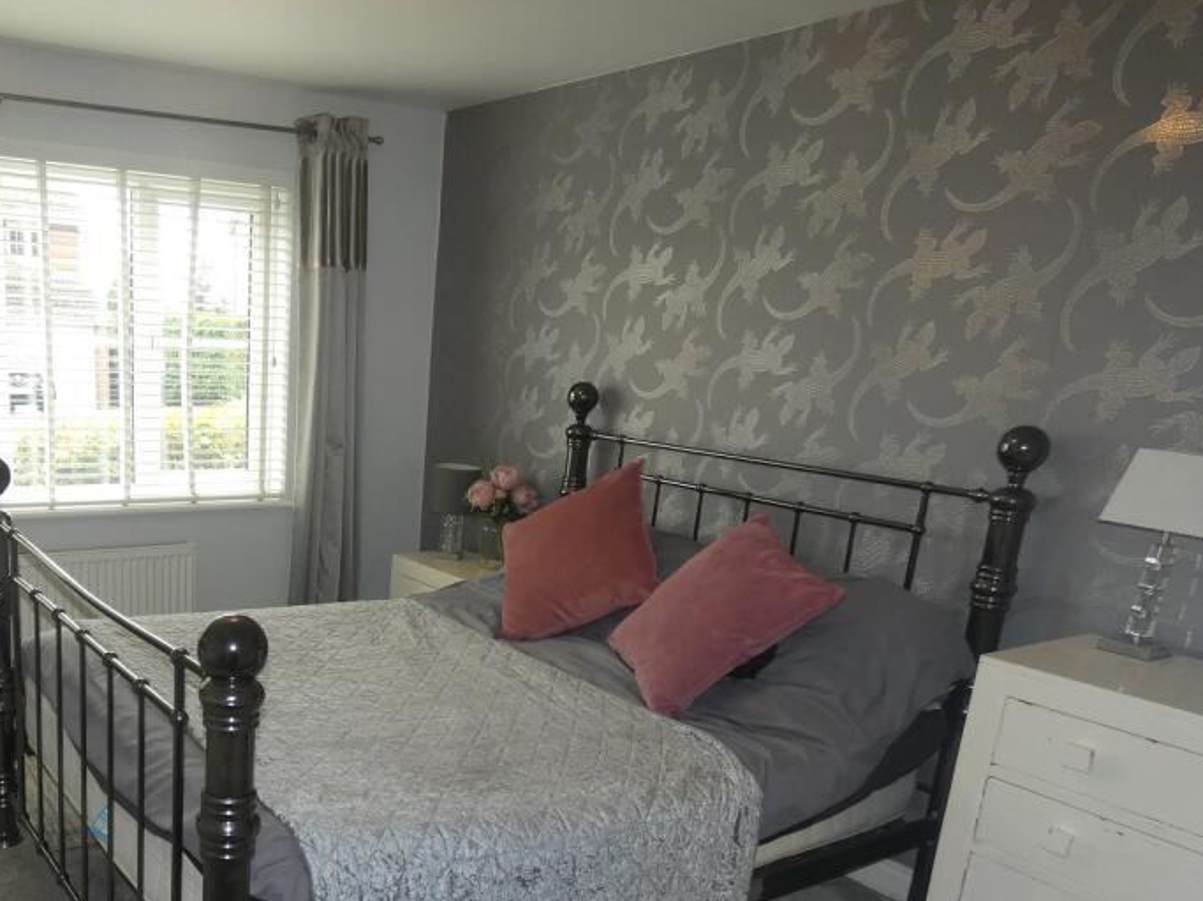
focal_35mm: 30
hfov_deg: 57.5
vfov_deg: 45.5
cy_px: 653
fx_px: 1042
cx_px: 328
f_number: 2.8
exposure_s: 1/60
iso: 200
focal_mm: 3.6
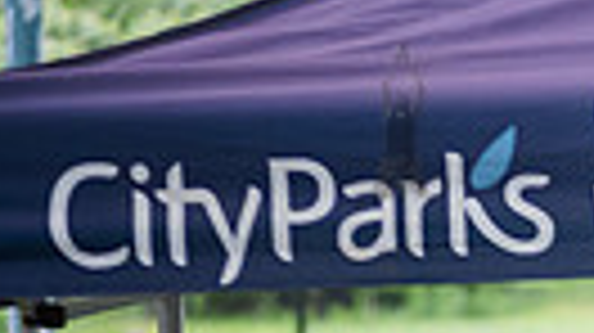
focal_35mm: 575
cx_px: 1269
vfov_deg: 2.1
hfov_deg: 3.7
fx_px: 9049
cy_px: 772
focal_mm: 125
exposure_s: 1/160
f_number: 4
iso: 1600
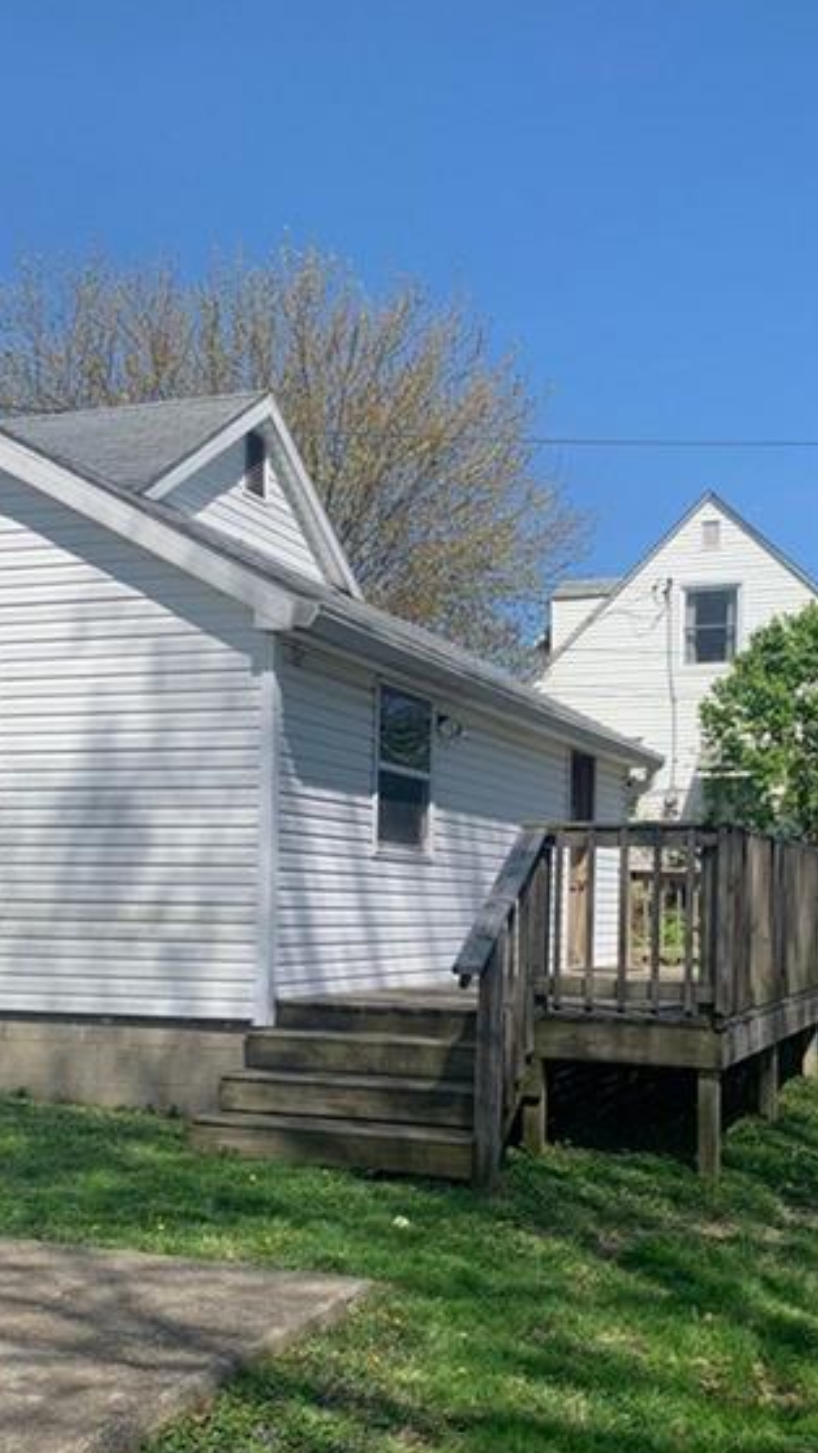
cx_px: 451
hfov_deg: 30.4
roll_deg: -0.5
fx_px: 1503
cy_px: 937
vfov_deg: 50.9
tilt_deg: +1.1
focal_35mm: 39
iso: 25
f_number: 1.8
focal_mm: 4.25
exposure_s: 1/2309
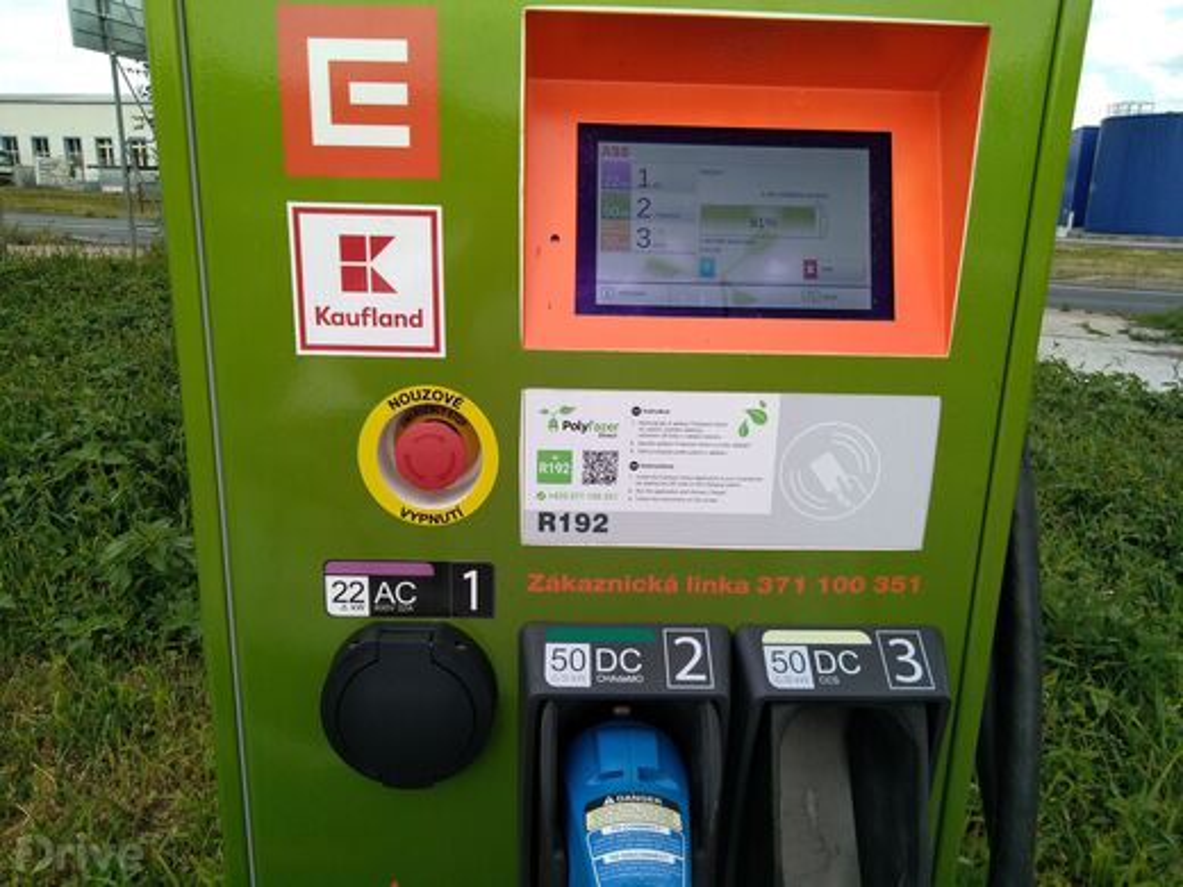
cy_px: 444
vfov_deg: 53.1
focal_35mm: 26
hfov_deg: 67.3
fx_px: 889
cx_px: 592
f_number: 2.2
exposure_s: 1/565
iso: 100
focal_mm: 3.46
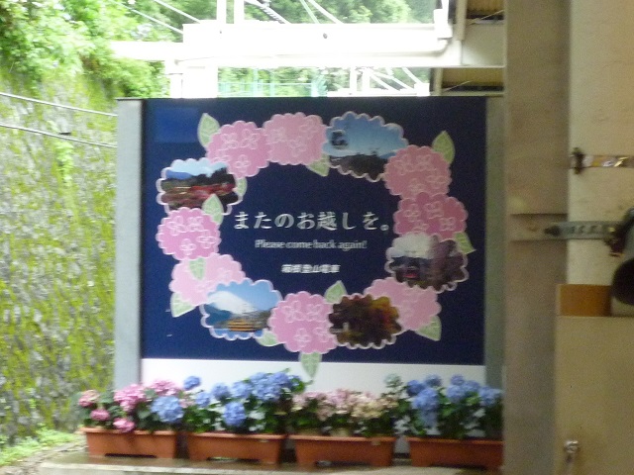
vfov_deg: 15.1
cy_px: 238
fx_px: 1795
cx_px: 317
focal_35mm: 98
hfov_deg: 20.0
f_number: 4.3
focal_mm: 8.8
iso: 400
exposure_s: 1/50
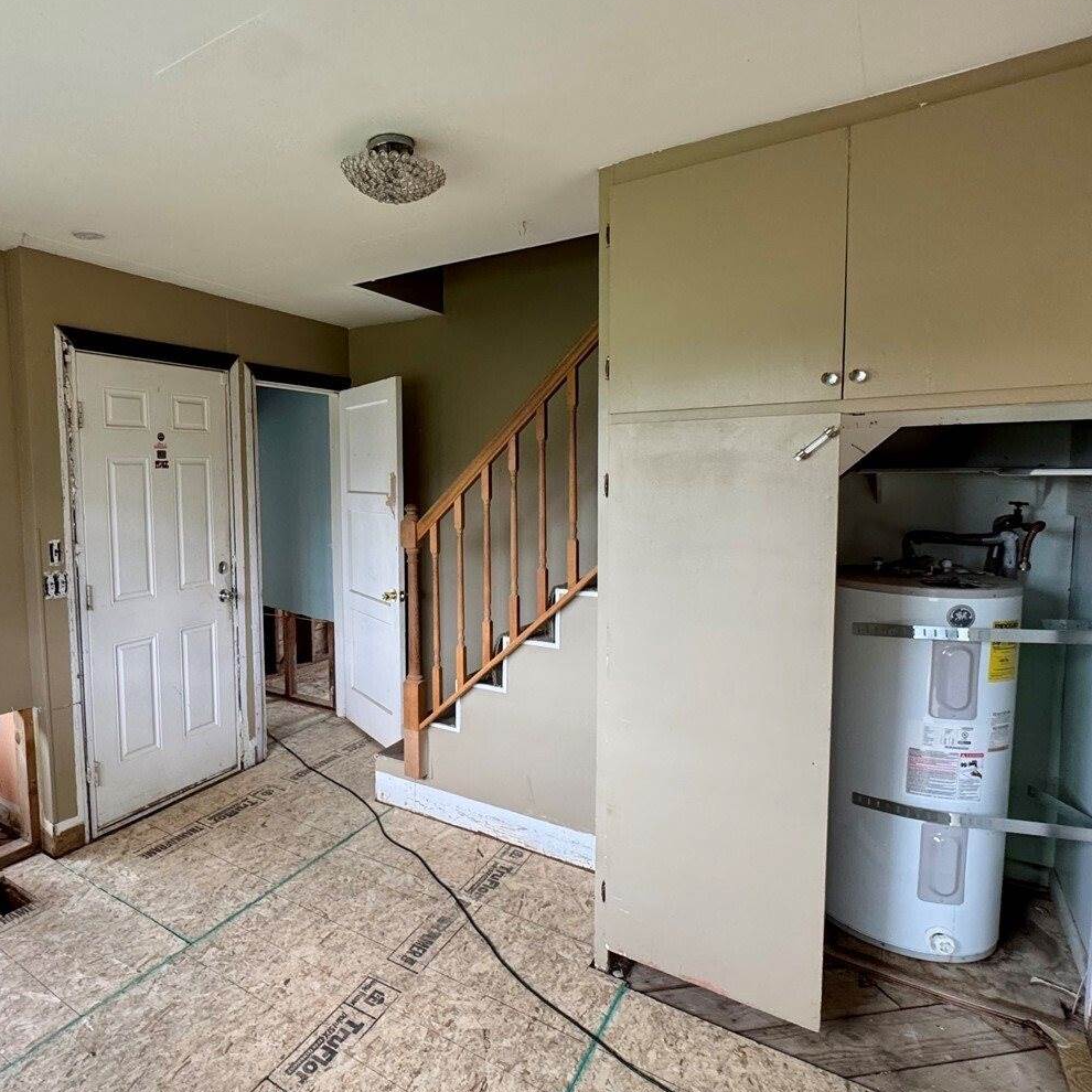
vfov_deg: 74.8
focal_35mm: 20
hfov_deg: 72.7
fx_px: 714
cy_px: 522
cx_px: 368
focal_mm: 2.22
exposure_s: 1/99
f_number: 2.2
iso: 250
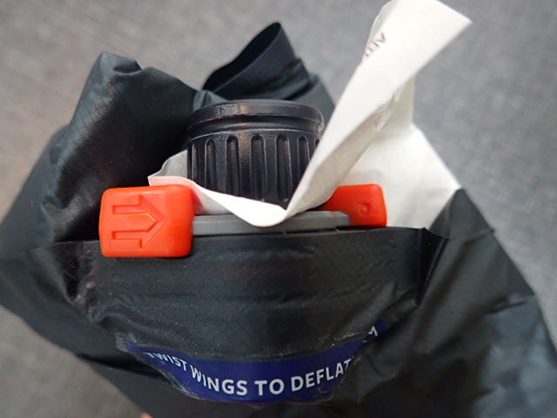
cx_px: 278
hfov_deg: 69.4
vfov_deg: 54.9
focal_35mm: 25
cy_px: 209
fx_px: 402
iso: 400
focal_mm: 4.5
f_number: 2
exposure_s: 1/30
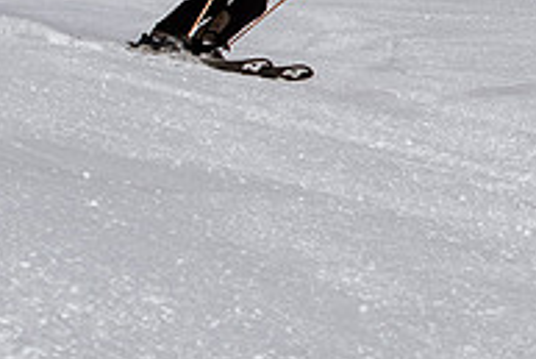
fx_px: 4708
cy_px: -77
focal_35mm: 316
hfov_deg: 6.5
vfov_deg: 4.3
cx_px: 660
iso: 160
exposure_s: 1/1000
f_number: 8
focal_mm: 50
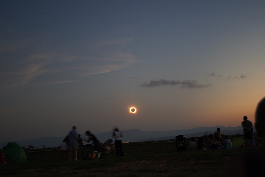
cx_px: 132
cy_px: 88
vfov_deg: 22.6
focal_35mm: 60
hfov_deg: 33.4
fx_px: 442
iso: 250
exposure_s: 1
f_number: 5.6
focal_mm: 60
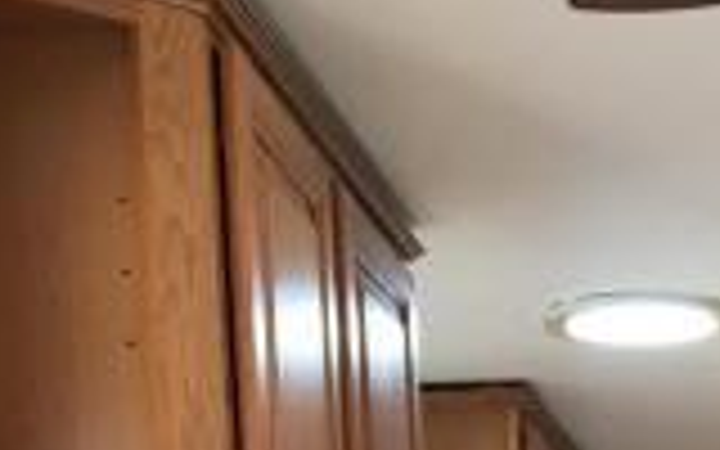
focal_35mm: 115
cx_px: 832
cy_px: 1188
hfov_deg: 17.4
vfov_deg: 9.7
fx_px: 2257
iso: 50
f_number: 2.2
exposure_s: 1/30
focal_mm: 4.15
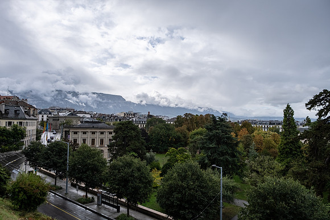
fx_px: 220
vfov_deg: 53.2
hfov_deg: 73.7
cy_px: 110
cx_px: 165
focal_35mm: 24
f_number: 5.6
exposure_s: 1/1100
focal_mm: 16
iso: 320
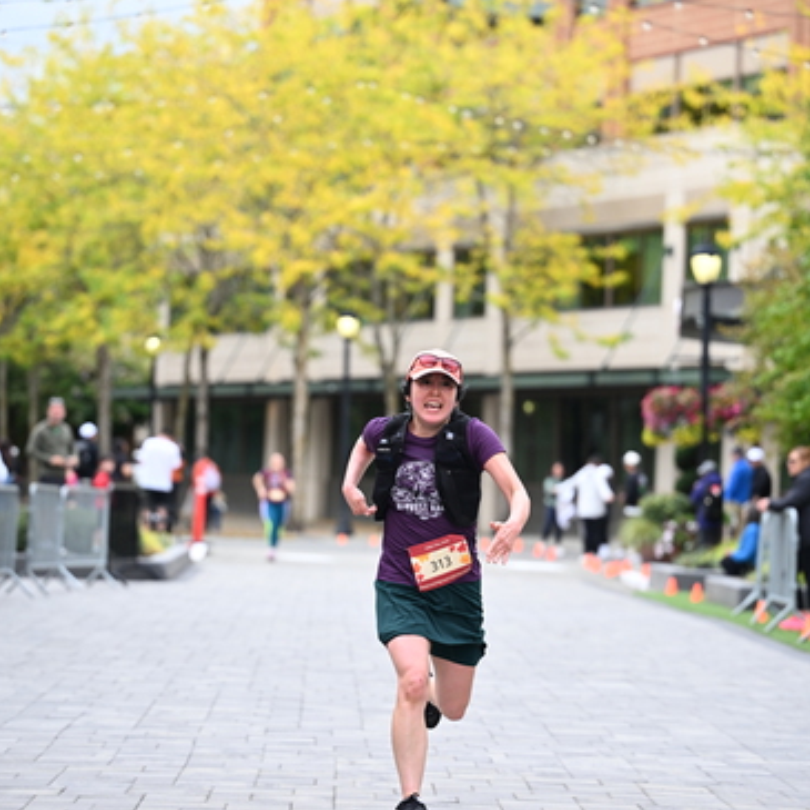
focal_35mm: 141
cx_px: 405
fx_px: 3733
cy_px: 446
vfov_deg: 12.4
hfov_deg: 12.4
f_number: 2.8
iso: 640
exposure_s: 1/2000
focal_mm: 110
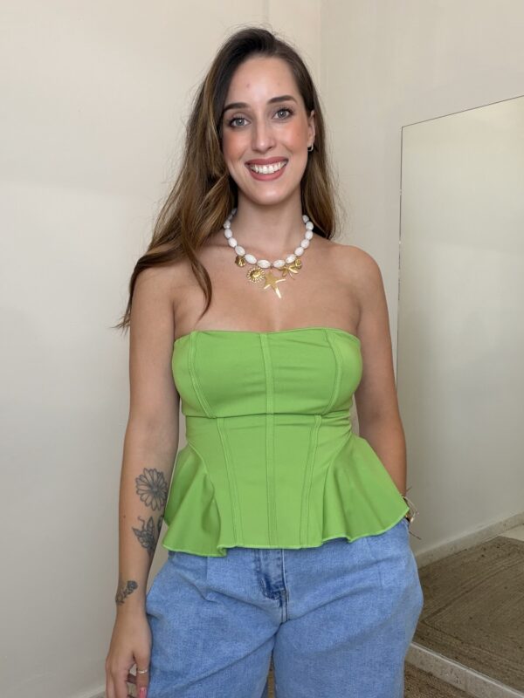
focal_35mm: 30
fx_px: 606
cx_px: 262
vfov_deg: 60.0
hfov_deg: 46.8
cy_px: 349
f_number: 1.9
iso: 80
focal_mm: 2.71
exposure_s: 1/50
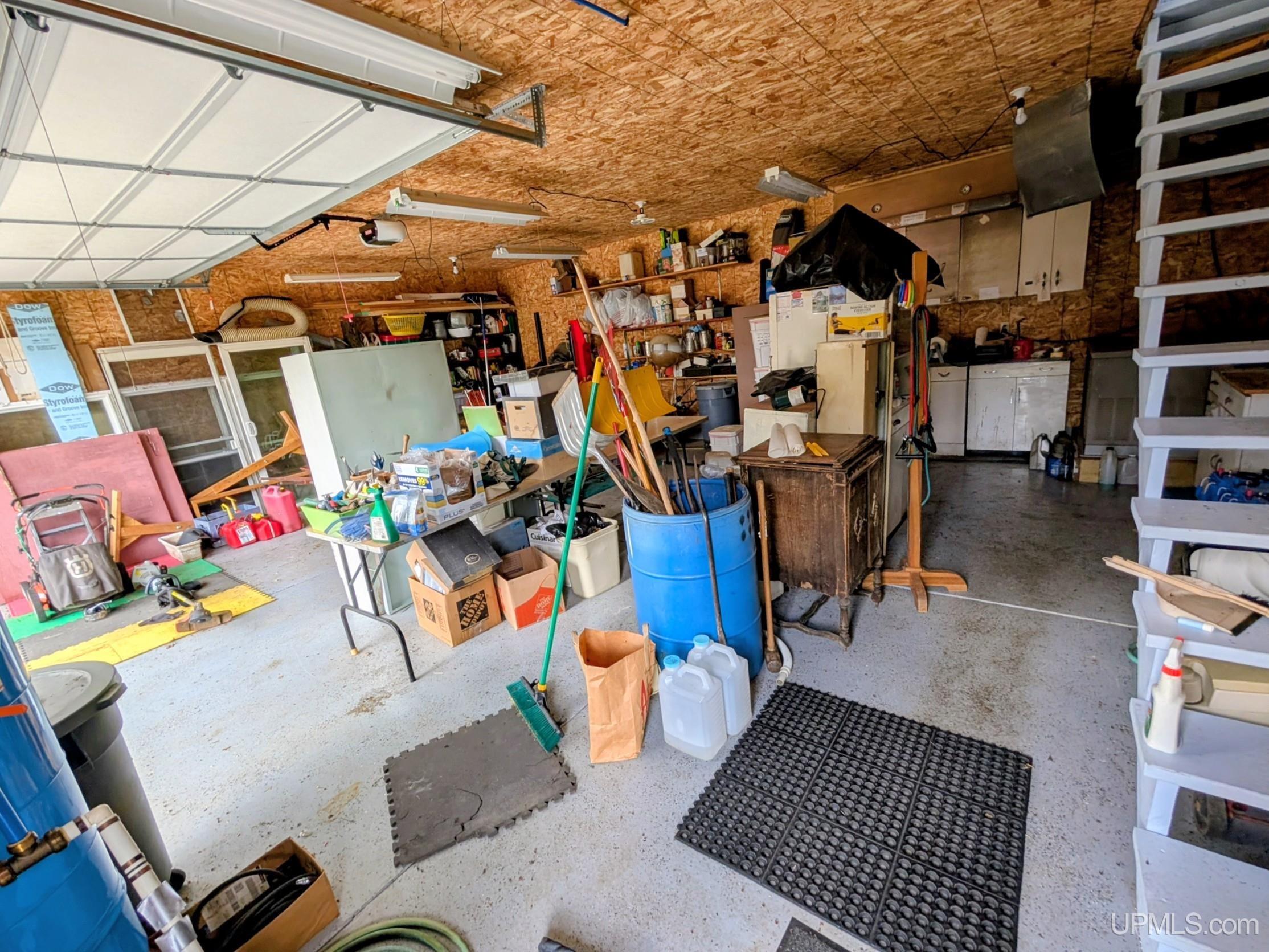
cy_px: 476
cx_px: 634
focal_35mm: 12
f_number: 1.7
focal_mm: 2.02
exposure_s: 1/135
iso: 50
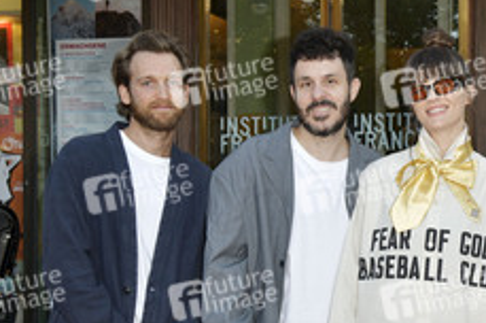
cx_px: 379
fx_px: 1011
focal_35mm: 75
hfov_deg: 26.6
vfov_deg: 18.0
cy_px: 242
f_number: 6.3
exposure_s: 1/200
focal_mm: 38
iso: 640
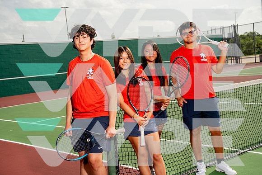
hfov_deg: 38.9
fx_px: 371
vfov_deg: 26.5
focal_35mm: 51
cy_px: 88
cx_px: 131
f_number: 5.6
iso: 100
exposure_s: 1/640
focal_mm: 51
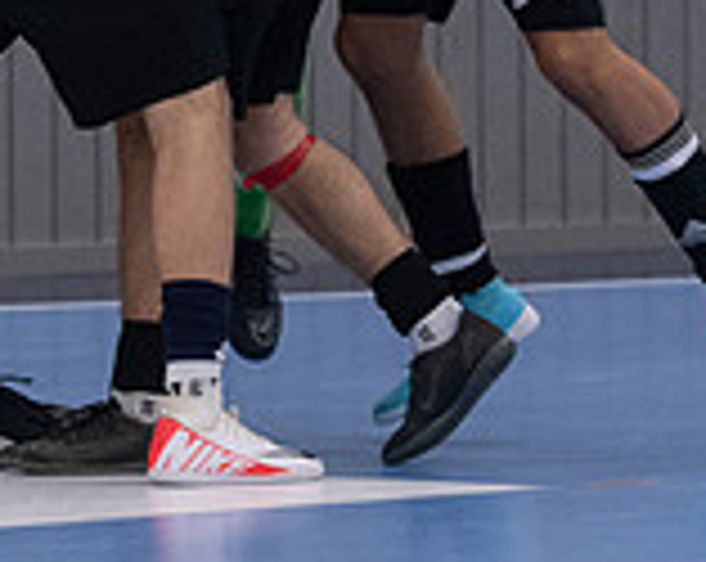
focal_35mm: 697
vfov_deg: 2.2
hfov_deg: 2.8
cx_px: 148
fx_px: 14537
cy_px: -268
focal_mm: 130
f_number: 3.5
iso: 2800
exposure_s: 1/500
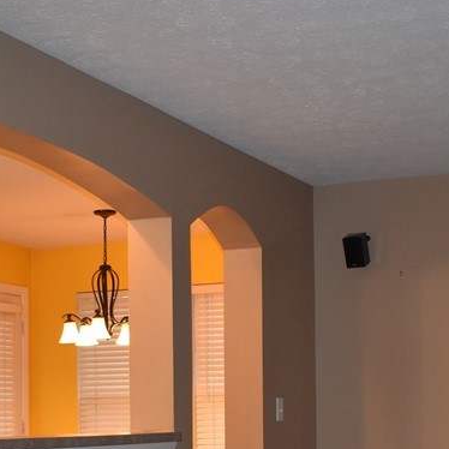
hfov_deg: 23.2
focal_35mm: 74
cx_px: 303
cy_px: 397
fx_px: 1086
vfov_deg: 22.8
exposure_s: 1/160
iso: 800
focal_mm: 20
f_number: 3.8
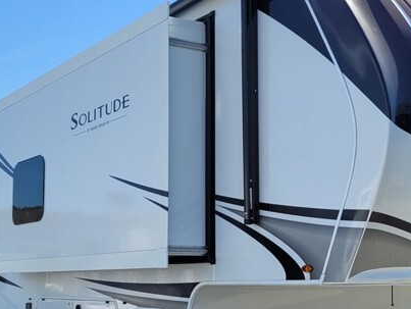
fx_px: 784
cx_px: 241
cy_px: 212
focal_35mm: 66
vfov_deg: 22.2
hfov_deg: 29.3
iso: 40
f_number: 1.8
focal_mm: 5.4
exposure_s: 1/1973
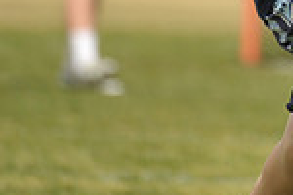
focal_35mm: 1544
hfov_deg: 1.3
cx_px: 332
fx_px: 12565
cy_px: -117
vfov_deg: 0.9
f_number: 4
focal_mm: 400
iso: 800
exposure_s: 1/4000
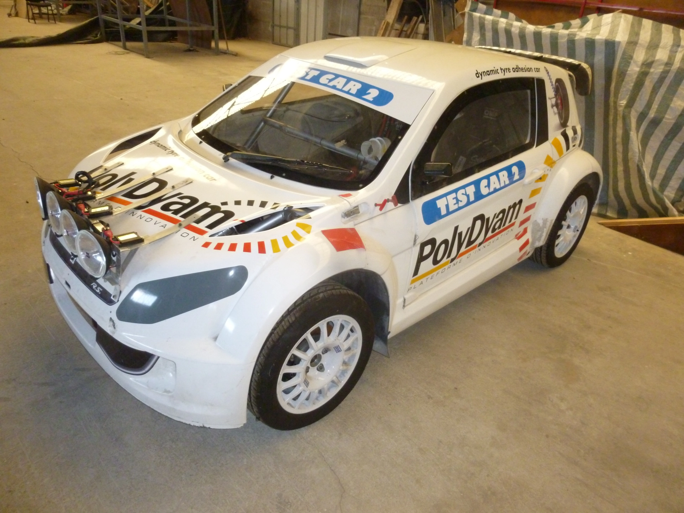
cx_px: 342
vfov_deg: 54.9
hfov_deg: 69.4
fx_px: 494
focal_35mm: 25
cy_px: 256
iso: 400
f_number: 3.1
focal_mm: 4.5
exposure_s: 1/60
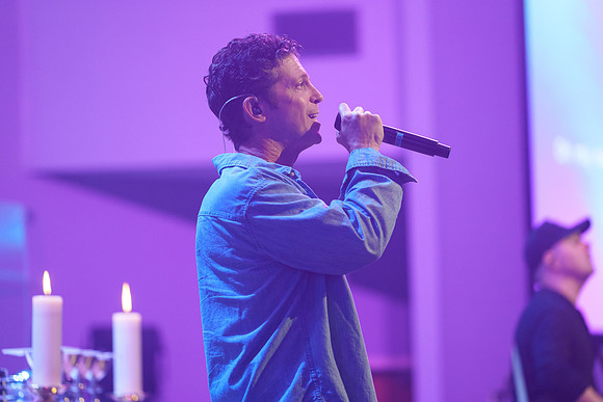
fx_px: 3240
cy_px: 188
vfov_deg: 7.1
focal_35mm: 193
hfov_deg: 10.6
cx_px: 302
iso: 1600
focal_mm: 182
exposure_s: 1/200
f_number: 2.8
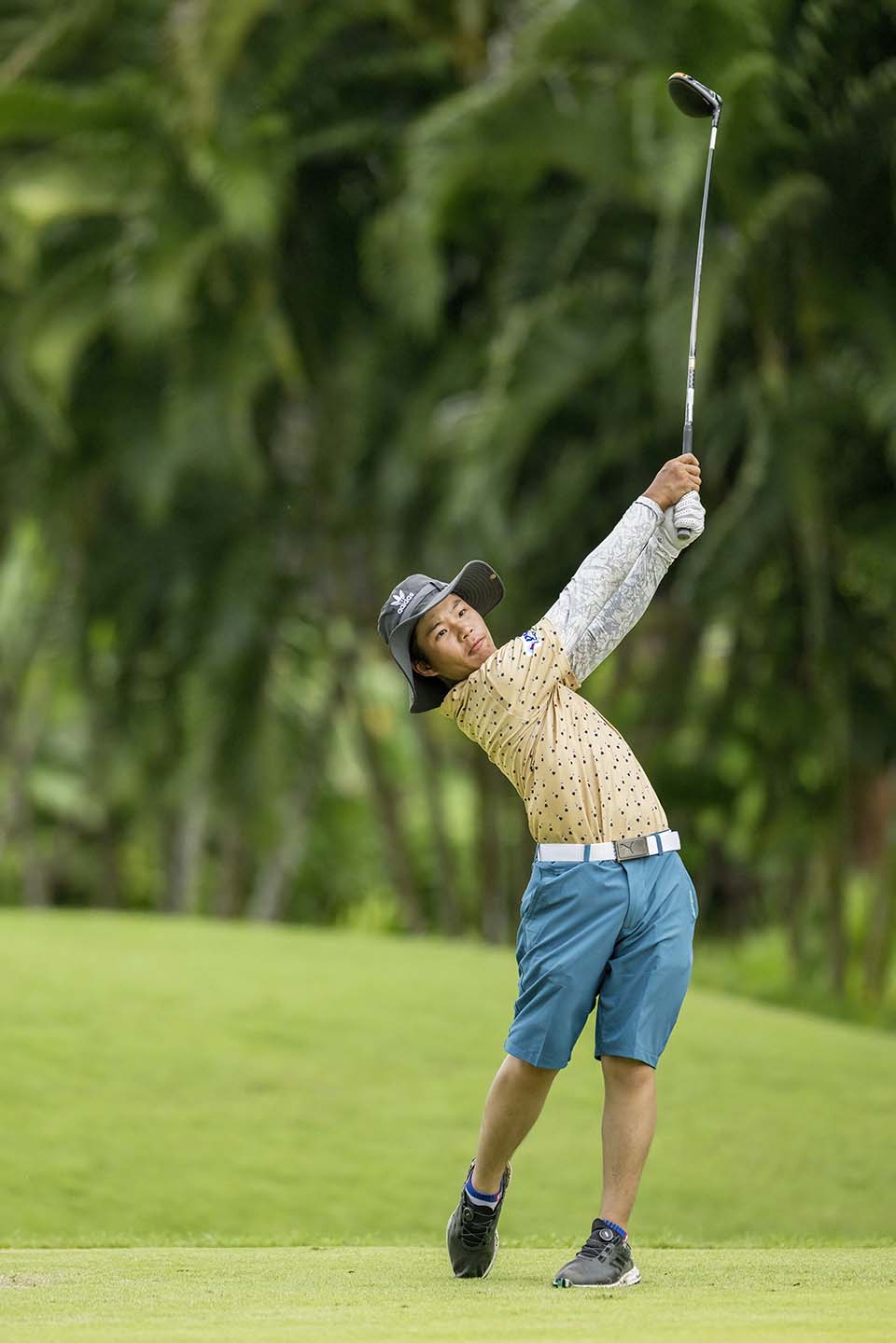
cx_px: 448
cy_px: 672
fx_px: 14932
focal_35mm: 400
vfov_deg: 5.2
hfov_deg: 3.4
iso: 3600
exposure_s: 1/5000
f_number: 3.5
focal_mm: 400
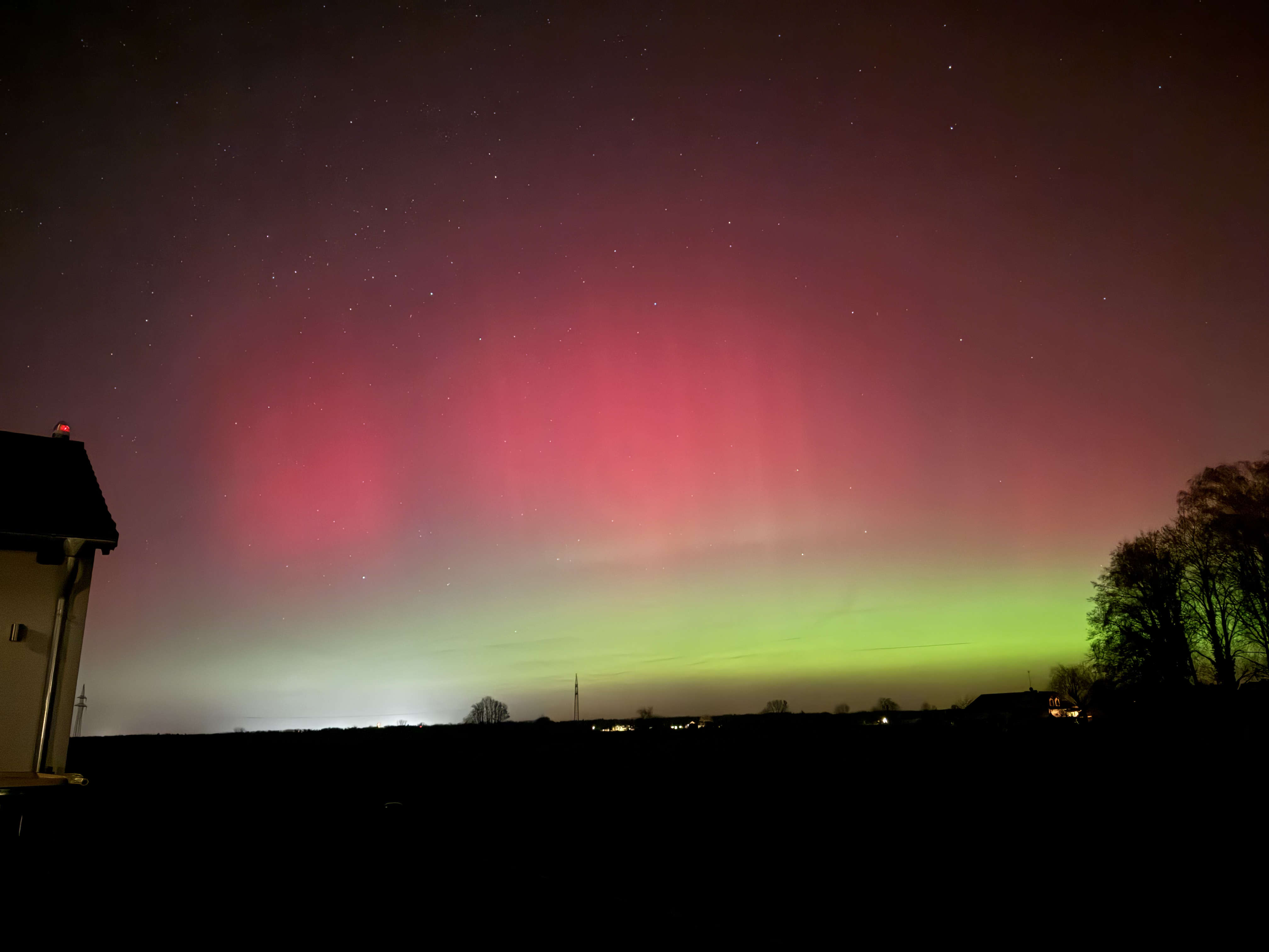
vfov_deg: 56.8
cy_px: 476
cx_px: 634
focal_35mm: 24
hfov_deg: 71.6
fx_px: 880
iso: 6400
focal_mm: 6.8
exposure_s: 1.1
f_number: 1.8
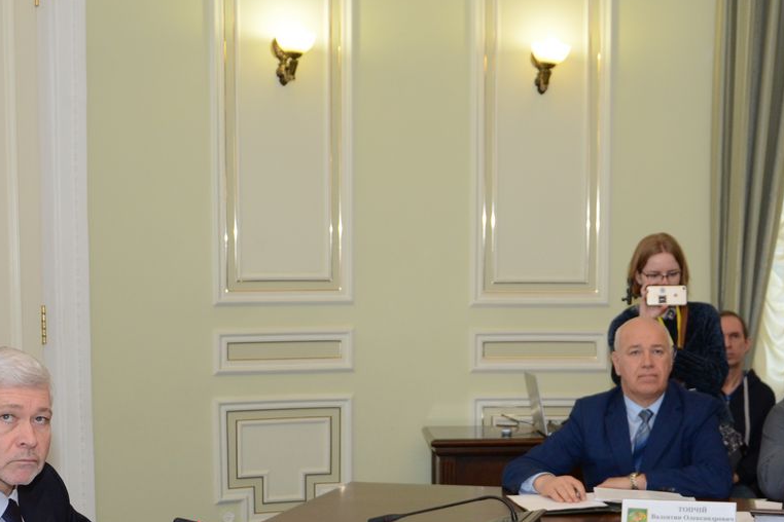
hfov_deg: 30.5
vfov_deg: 20.3
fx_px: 1437
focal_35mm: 66
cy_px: 449
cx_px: 444
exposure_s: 1/200
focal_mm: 24
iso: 800
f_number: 3.8
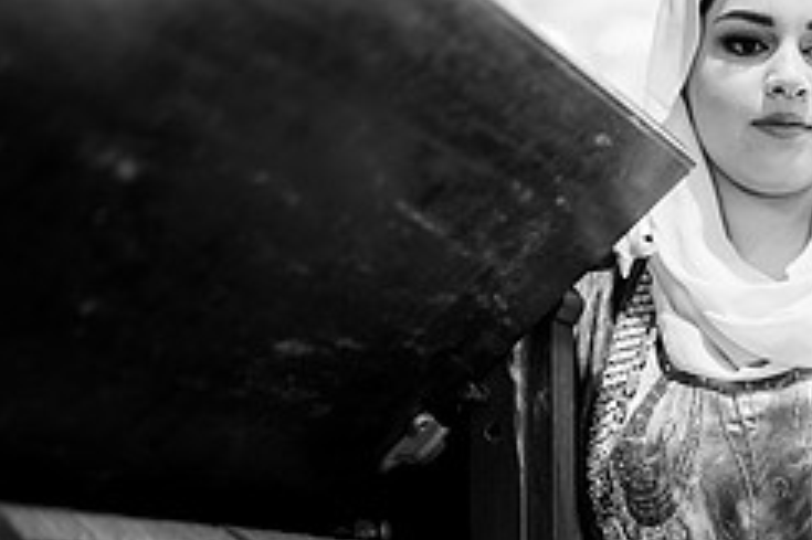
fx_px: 1871
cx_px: 766
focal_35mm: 83
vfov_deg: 16.0
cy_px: 581
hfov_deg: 23.7
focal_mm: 35
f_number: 1.2
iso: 200
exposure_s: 1/125
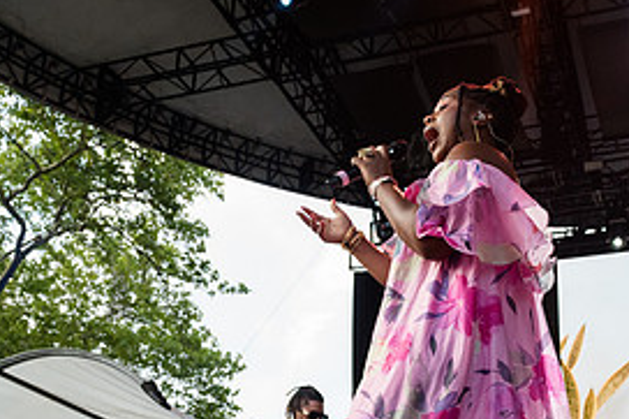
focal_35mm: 53
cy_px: 392
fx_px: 925
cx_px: 416
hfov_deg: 37.2
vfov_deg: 24.6
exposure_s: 1/800
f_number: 4.5
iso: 2000
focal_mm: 24
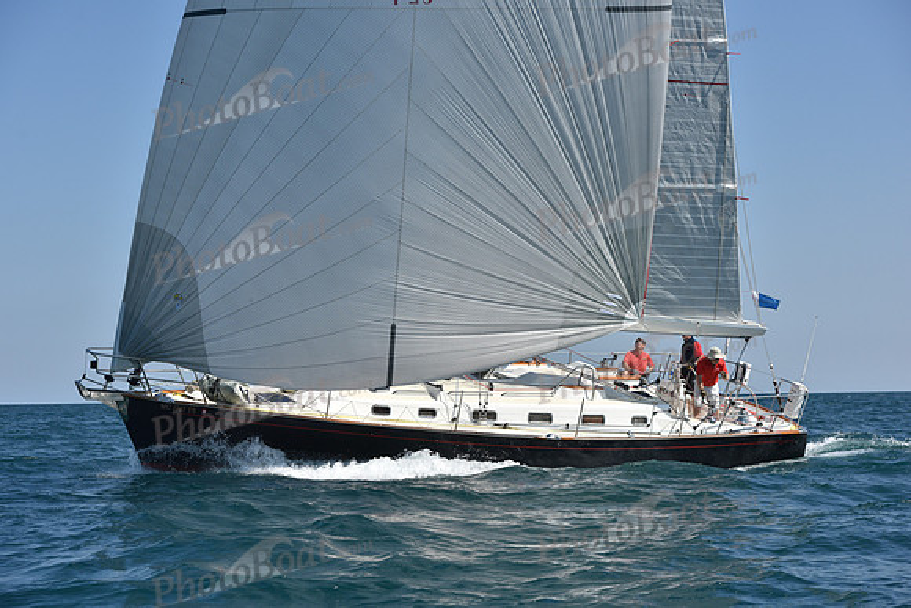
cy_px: 304
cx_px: 456
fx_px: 1772
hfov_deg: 28.8
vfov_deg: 19.5
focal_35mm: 70
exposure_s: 1/1600
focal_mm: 70
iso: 250
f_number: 7.1
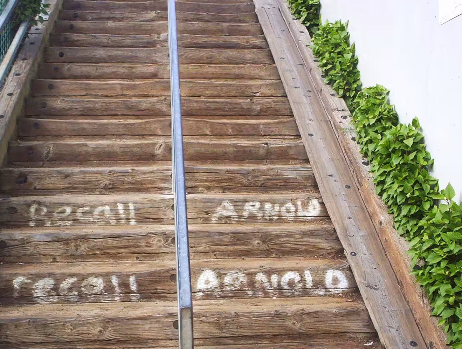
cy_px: 196
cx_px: 208
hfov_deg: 40.3
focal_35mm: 47
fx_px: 629
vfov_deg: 31.0
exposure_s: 1/224
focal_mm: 4.99
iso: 100
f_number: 4.5
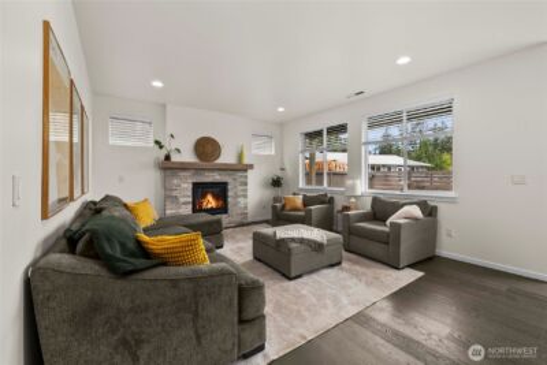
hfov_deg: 104.2
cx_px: 274
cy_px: 182
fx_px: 213
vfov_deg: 81.3
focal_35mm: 14
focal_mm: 14
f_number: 7.1
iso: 1000
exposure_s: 1/13
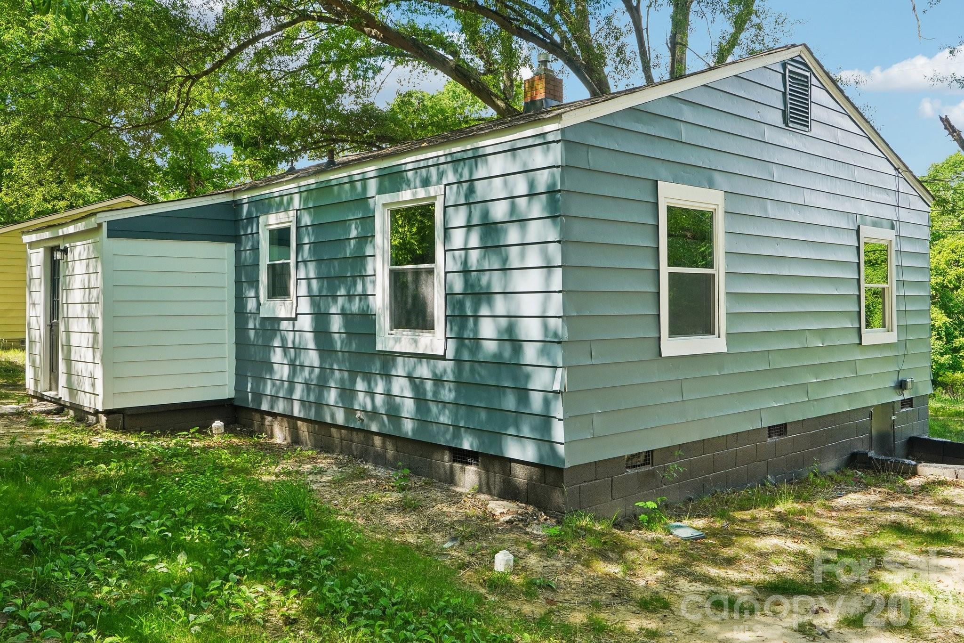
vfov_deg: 43.6
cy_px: 322
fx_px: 803
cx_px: 482
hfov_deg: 61.9
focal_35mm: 30
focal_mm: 20
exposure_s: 1/30
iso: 200
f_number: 8
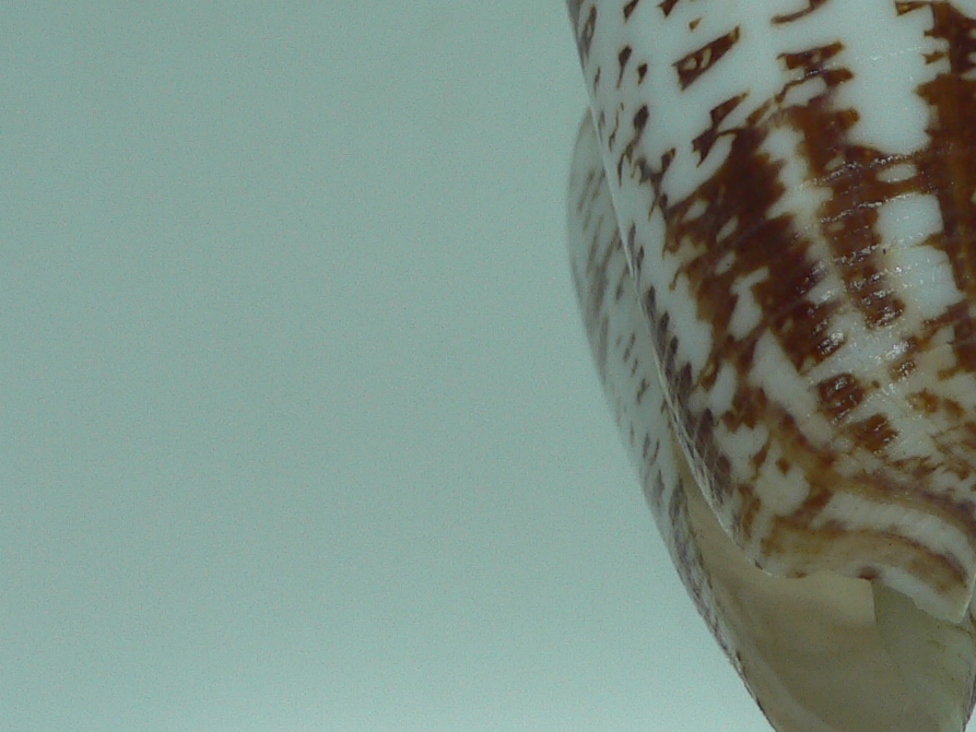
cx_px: 872
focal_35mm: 79
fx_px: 2228
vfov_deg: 18.3
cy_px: 62
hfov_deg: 24.0
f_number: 2.8
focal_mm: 4.6
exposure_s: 1/80
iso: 80
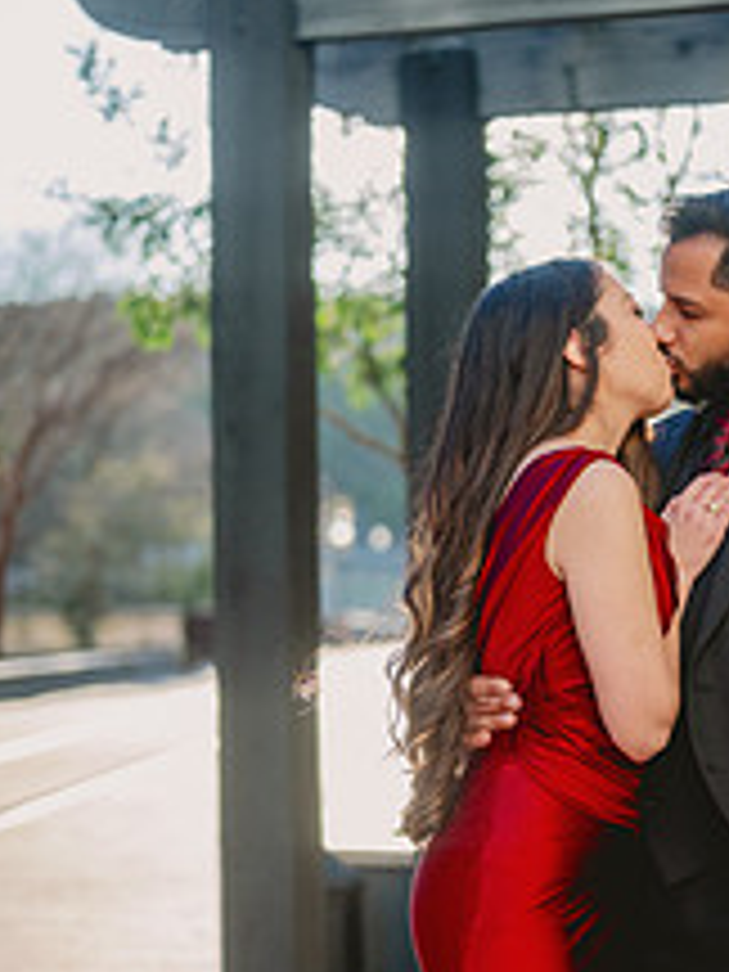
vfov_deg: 19.6
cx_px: 587
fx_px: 2808
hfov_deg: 14.7
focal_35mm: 100
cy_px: 666
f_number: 2
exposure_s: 1/5000
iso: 640
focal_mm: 50
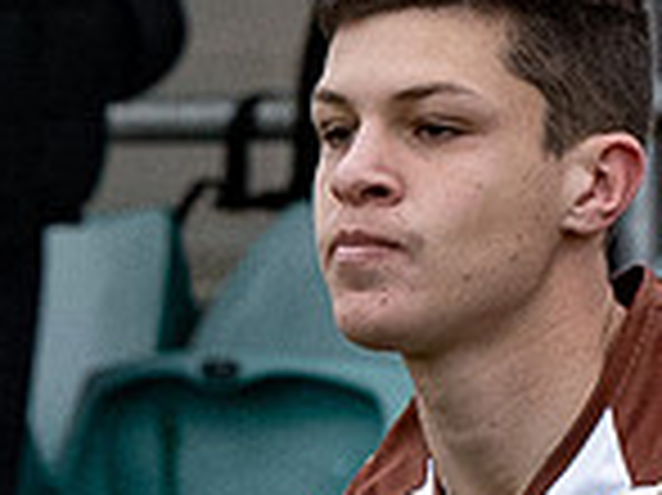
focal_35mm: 2370
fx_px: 45287
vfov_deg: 0.6
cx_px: 807
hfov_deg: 0.8
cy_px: 470
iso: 720
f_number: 5
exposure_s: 1/800
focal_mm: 135
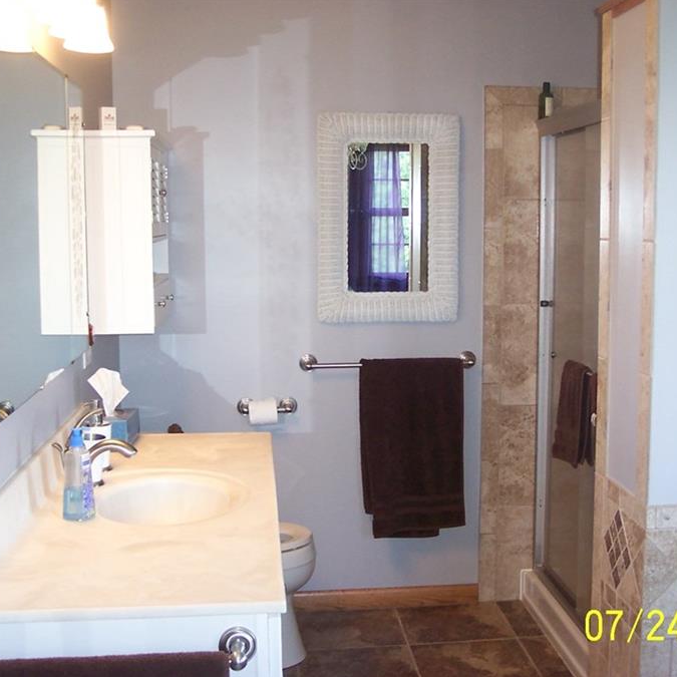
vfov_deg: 34.7
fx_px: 1084
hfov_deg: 34.6
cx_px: 385
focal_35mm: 49
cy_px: 339
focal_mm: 8
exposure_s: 1/30
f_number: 2.8
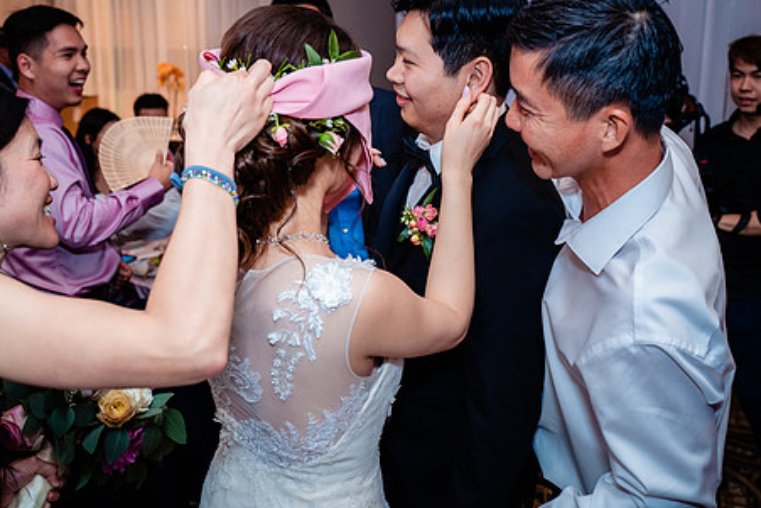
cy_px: 190
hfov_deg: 53.1
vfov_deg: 36.7
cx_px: 371
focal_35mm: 36
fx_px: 761
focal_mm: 28
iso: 640
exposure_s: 1/160
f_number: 3.5
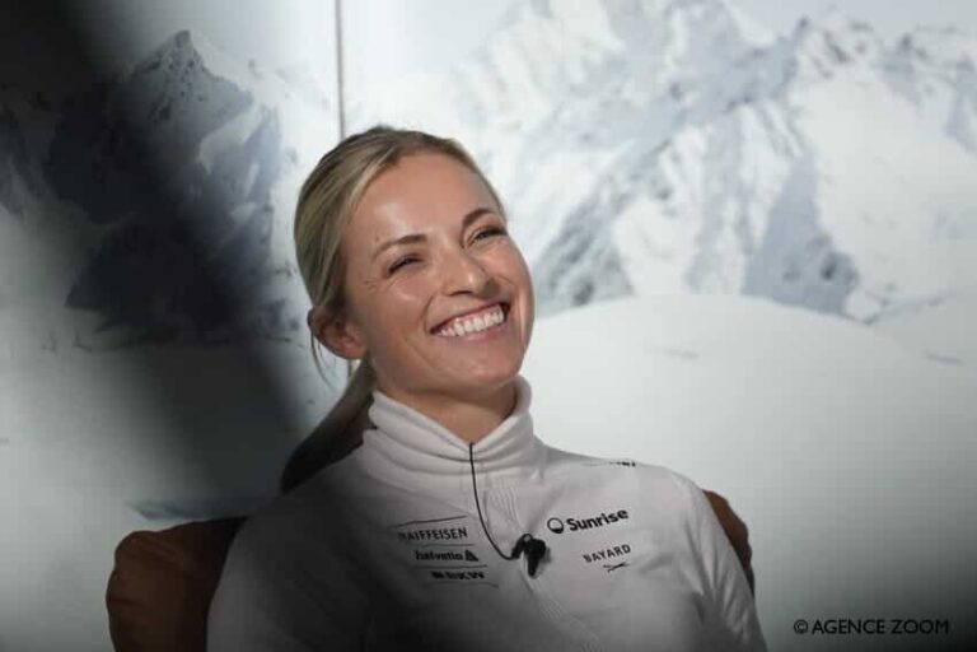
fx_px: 8141
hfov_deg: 6.9
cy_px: 326
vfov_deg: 4.6
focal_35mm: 300
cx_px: 488
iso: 1250
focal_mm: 200
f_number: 2.8
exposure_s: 1/400
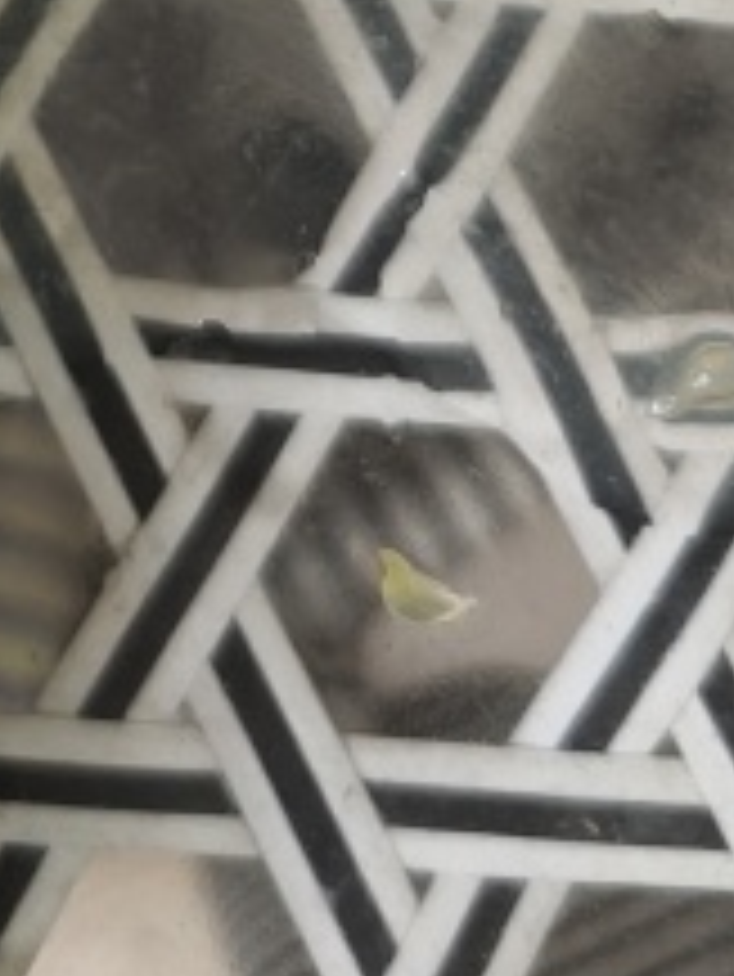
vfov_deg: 15.9
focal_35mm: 113
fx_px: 3192
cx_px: -257
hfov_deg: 12.6
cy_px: -528
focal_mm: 6.06
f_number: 1.6
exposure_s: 1/100
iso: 640
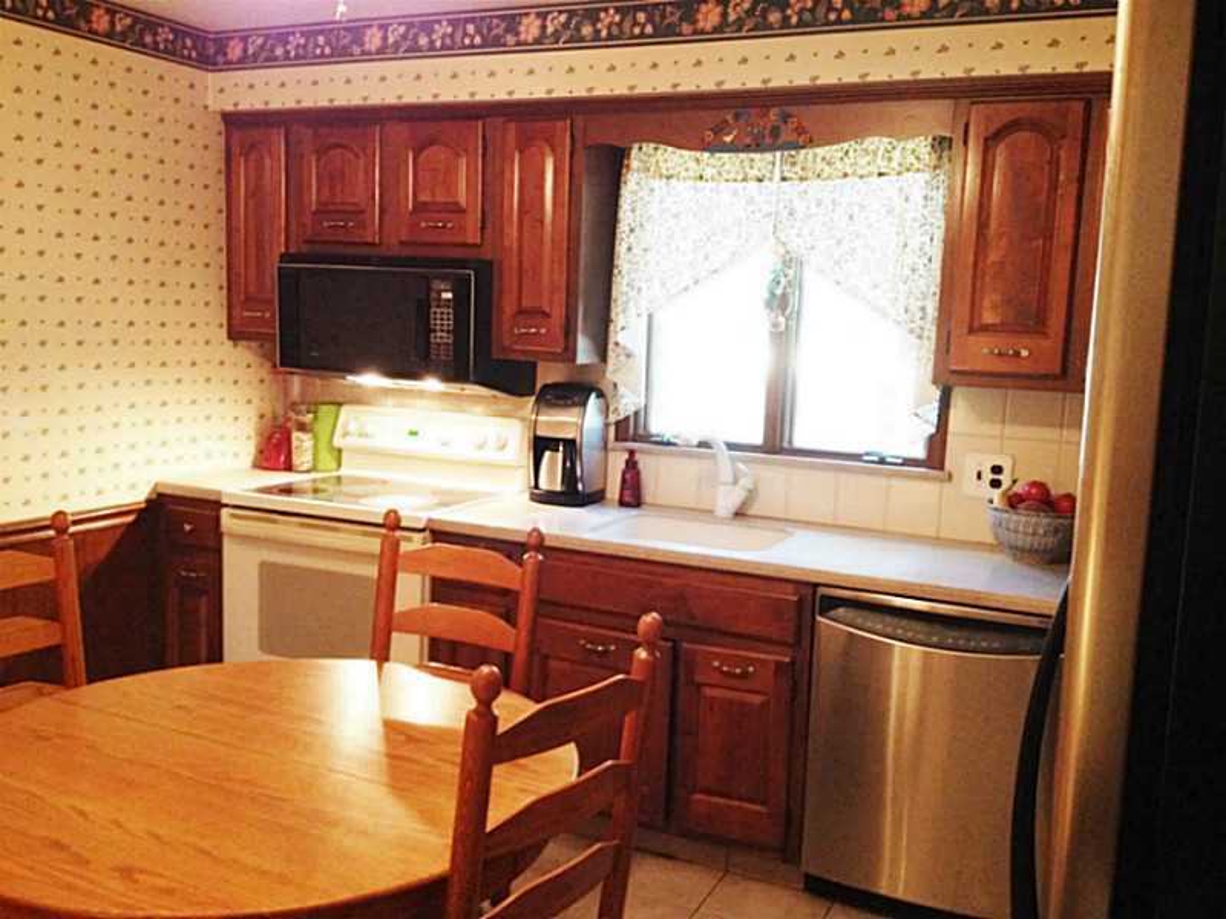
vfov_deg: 40.7
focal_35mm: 35
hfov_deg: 52.6
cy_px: 460
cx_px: 613
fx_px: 1240
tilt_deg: -6.2
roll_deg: -1.4
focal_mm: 4.28
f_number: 2.4
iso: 250
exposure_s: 1/20
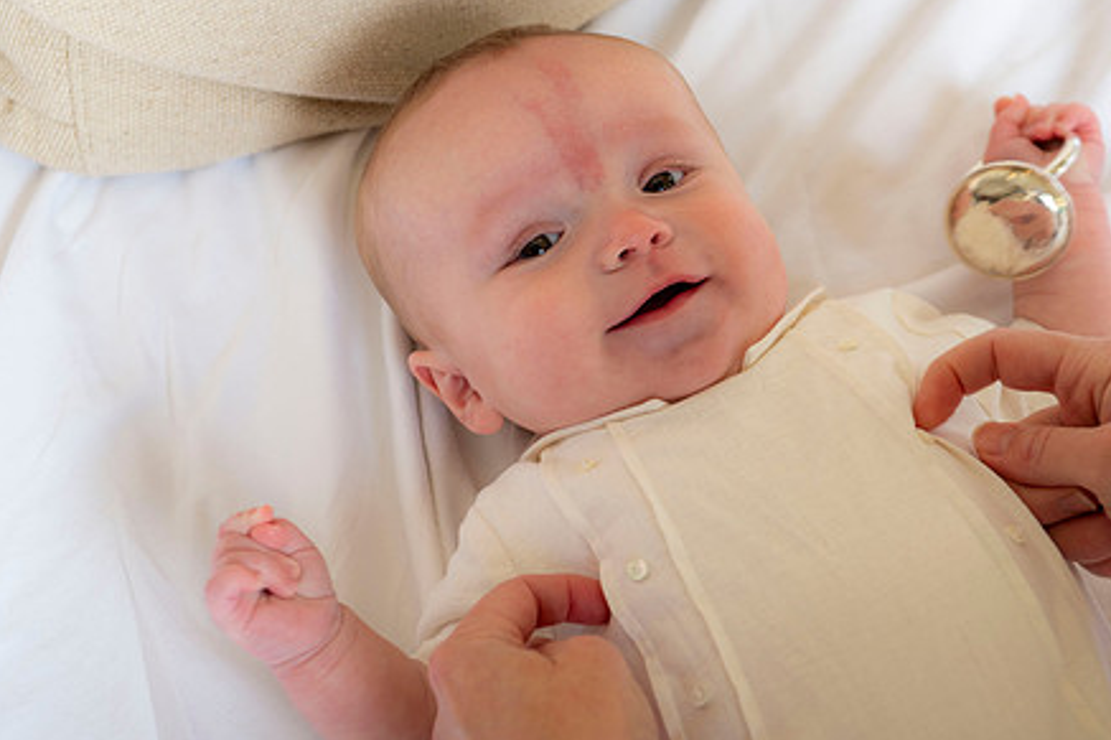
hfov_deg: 21.9
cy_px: 399
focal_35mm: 93
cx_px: 628
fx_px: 2869
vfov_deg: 14.7
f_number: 4.5
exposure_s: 1/200
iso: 250
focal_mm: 70
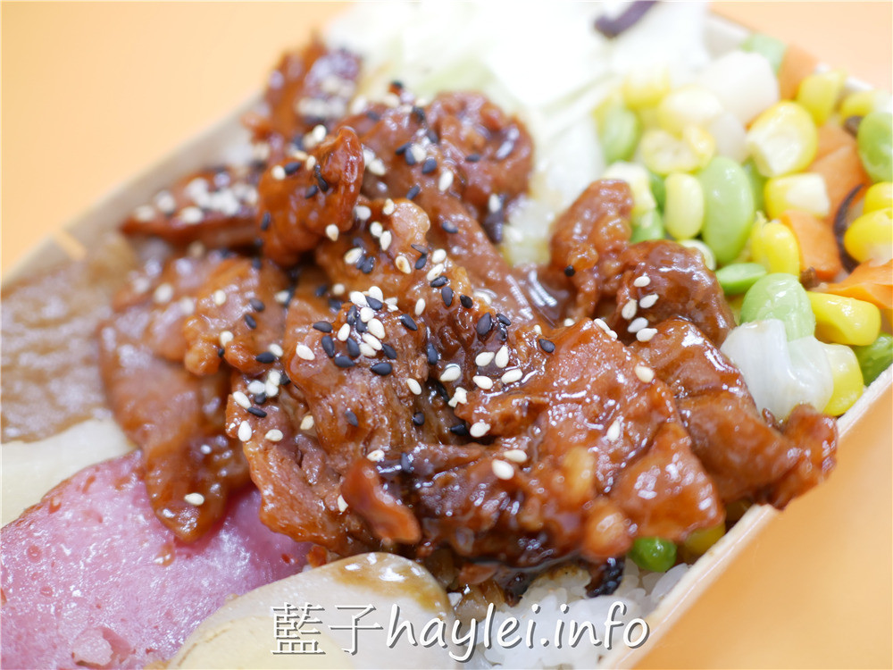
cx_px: 446
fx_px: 774
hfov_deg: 60.0
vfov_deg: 46.8
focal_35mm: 30
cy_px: 335
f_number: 1.7
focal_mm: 15
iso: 400
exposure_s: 1/60
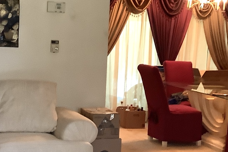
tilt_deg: -9.4
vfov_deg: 18.6
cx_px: 108
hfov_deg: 27.7
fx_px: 462
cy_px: 102
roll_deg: +1.8
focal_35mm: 73
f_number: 2.4
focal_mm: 3.3
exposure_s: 1/30
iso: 320
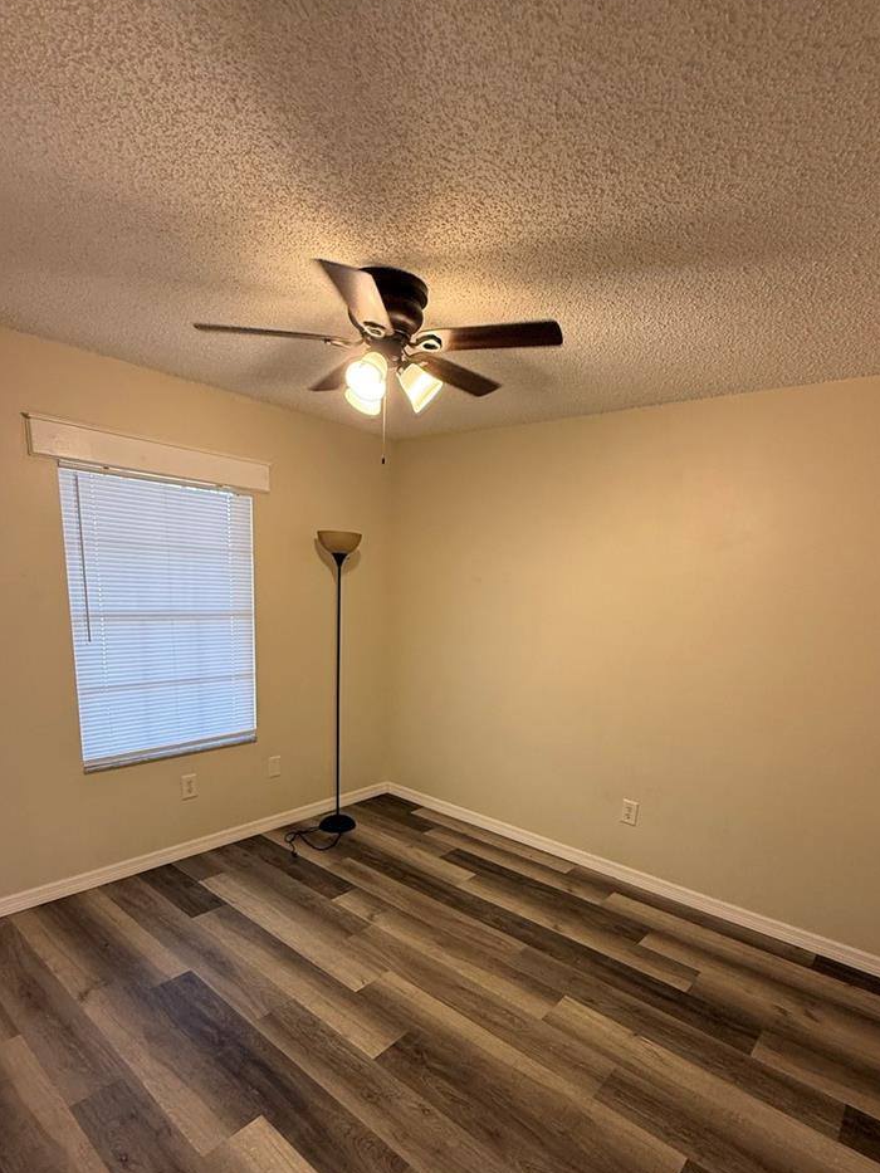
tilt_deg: -10.9
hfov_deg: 71.6
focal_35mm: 18
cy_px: 715
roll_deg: -3.6
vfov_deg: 86.4
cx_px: 464
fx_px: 610
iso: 320
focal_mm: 2.22
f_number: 2.2
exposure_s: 1/120
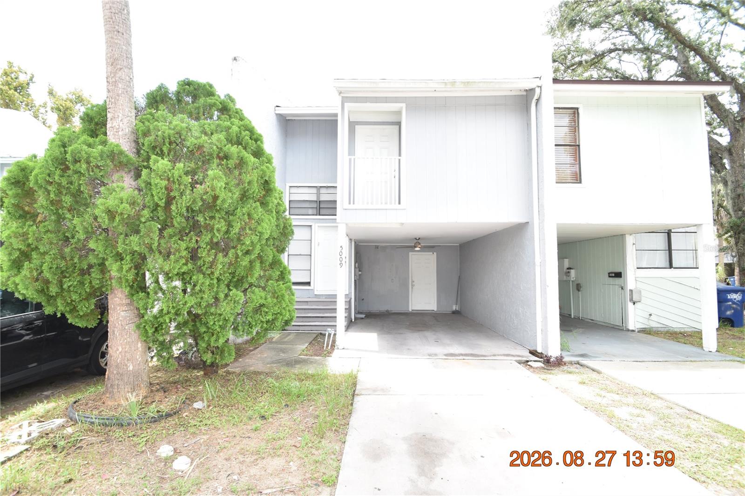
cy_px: 248
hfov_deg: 100.4
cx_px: 372
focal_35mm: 15
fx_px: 310
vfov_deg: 77.3
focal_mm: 10
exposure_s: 1/180
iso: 400
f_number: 6.7
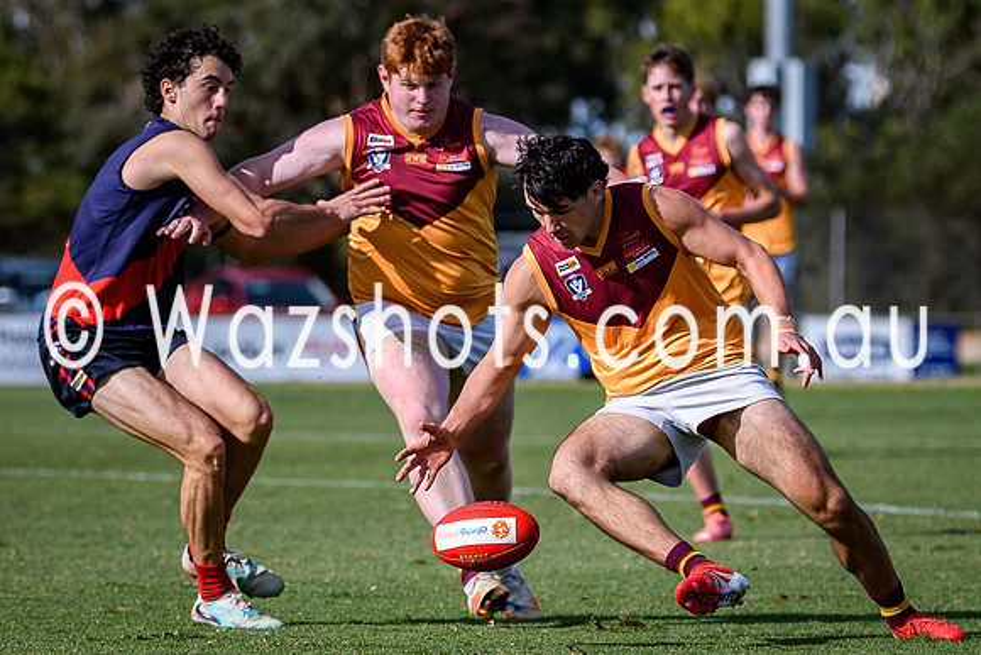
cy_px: 474
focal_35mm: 402
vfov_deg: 3.4
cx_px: 605
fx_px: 10950
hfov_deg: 5.1
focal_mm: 135
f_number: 2.8
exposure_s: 1/3200
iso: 140
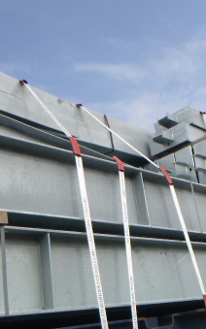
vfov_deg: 40.2
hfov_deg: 25.4
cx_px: 167
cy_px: 191
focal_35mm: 50
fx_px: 449
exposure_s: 1/400
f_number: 3.9
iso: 100
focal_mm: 4.5
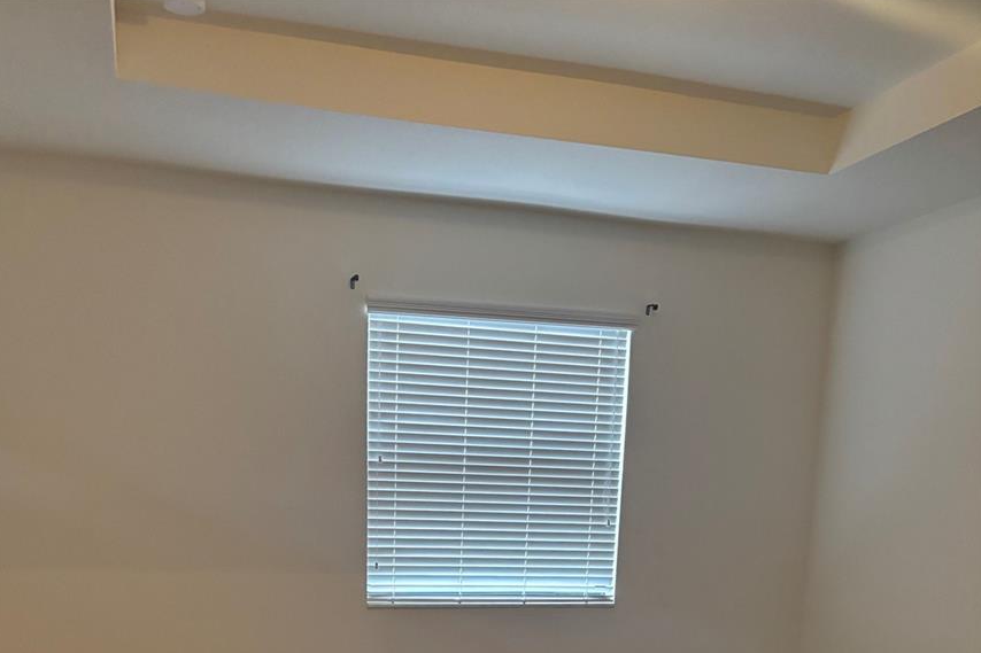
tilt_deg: -10.8
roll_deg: -1.9
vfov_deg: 31.8
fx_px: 1035
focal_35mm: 38
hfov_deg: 50.7
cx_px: 472
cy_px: 684
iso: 500
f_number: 1.6
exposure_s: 1/40
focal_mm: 5.96
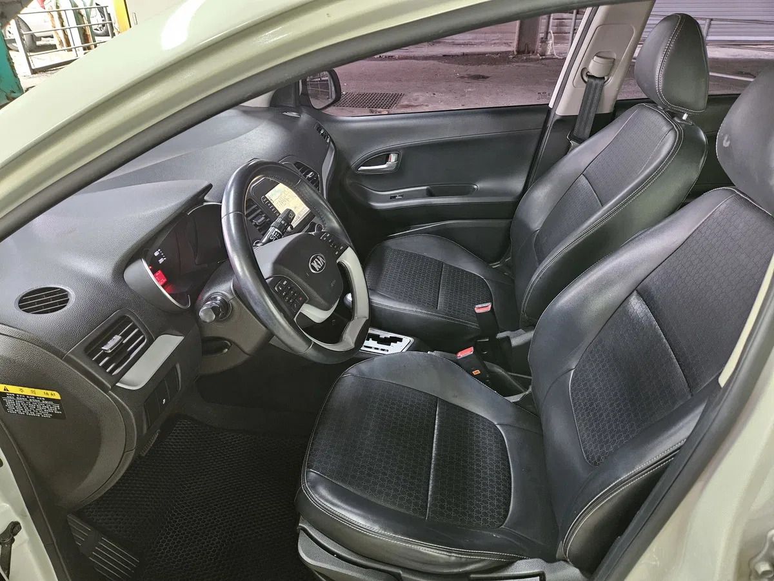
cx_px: 387
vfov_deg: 58.9
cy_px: 290
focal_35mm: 23
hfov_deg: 73.9
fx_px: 514
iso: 640
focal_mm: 5.4
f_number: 1.8
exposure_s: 1/30
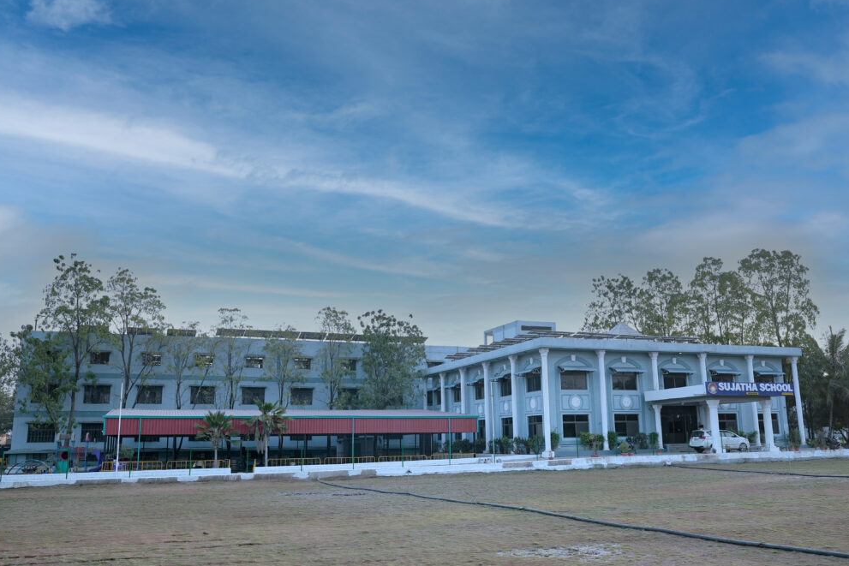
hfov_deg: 60.3
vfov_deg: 42.3
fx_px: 731
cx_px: 429
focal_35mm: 31
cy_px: 288
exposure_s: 1/250
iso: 500
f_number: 5
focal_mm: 20
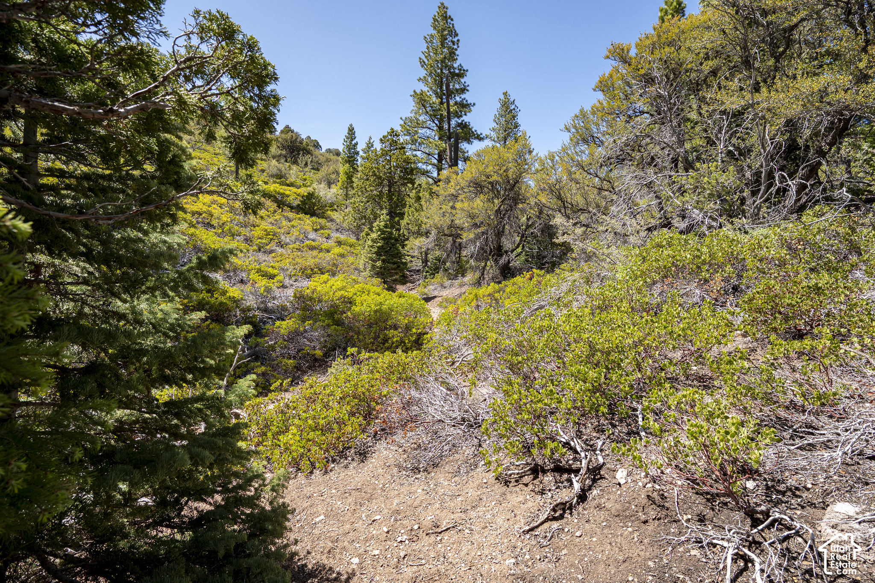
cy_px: 292
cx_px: 438
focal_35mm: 16
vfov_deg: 72.0
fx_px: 401
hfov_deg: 95.0
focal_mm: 16.5
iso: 320
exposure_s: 1/320
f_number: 8
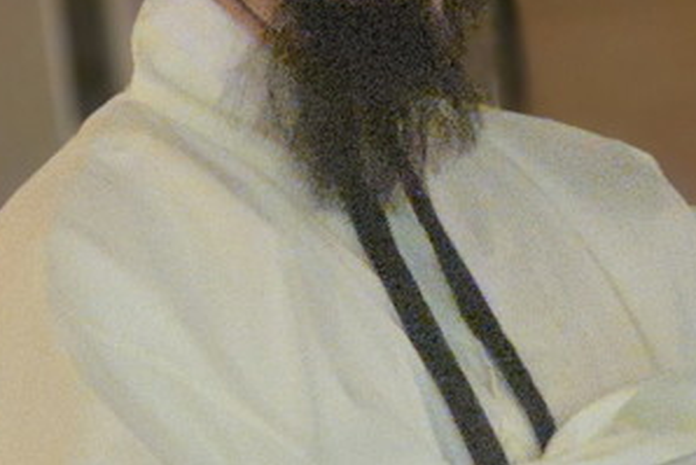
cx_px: 488
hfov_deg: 8.9
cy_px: 157
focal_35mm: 231
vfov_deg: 6.0
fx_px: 4468
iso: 1600
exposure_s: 1/30
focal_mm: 7
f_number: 2.4
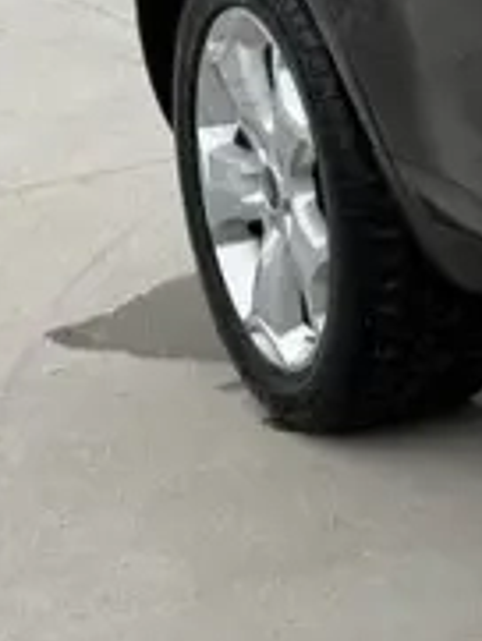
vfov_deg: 11.0
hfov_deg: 7.0
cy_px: -25
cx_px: 1701
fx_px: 3282
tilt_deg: -12.6
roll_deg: +2.8
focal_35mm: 177
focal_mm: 6.76
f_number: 1.78
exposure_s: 1/1060
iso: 80
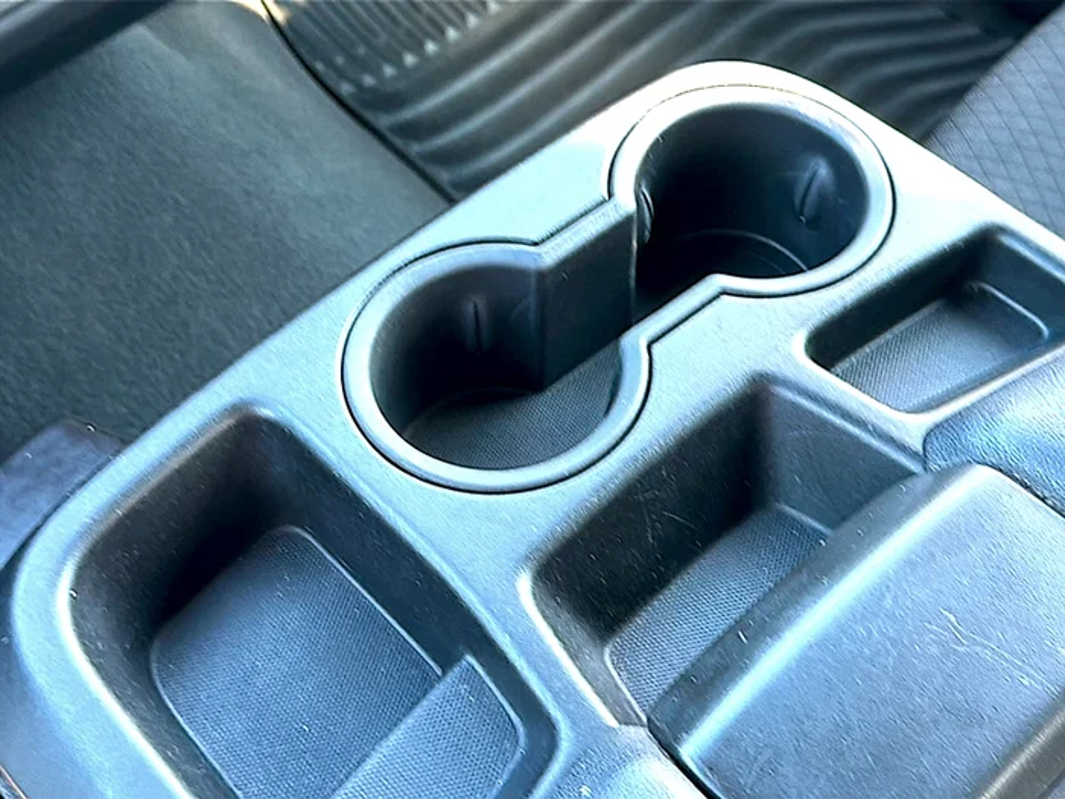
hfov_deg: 45.8
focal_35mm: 41
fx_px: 1261
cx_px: 532
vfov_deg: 35.1
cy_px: 400
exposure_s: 1/40
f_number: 1.78
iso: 125
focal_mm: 6.86
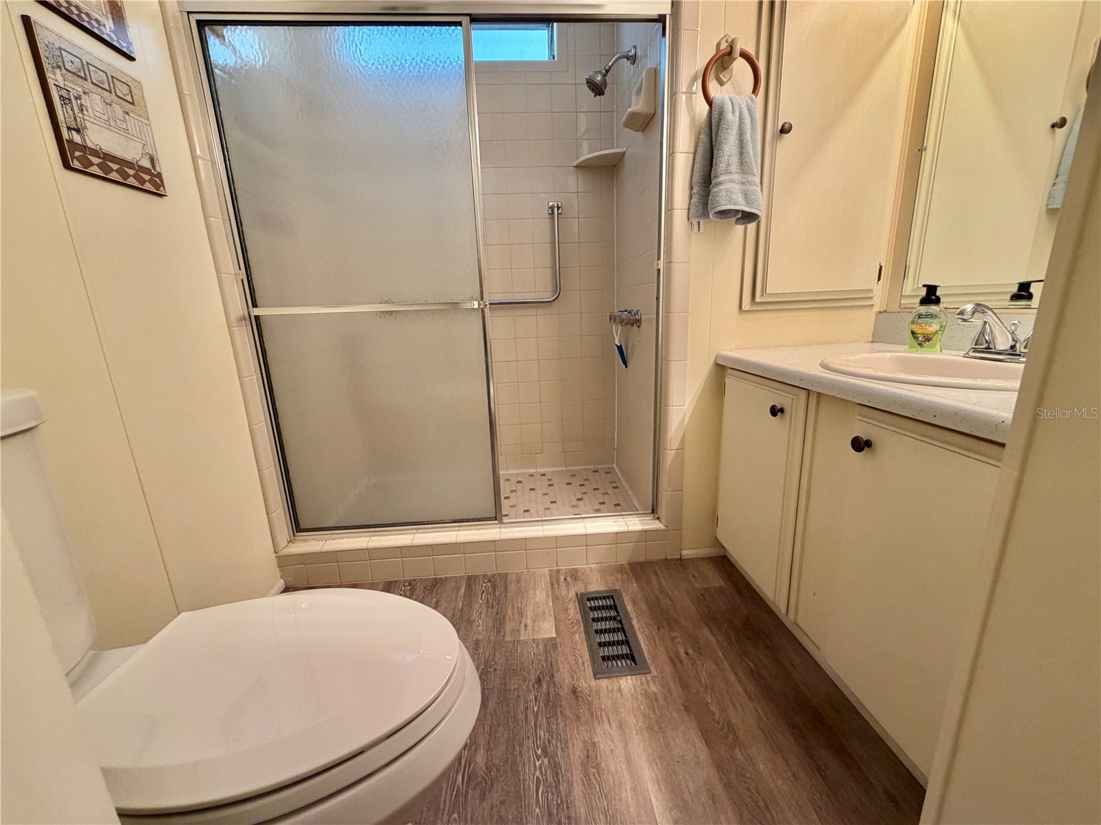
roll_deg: +2.1
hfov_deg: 102.1
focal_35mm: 14
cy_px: 412
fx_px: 445
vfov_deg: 85.7
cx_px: 550
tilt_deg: -13.7
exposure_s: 1/60
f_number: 2.2
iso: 200
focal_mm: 2.22
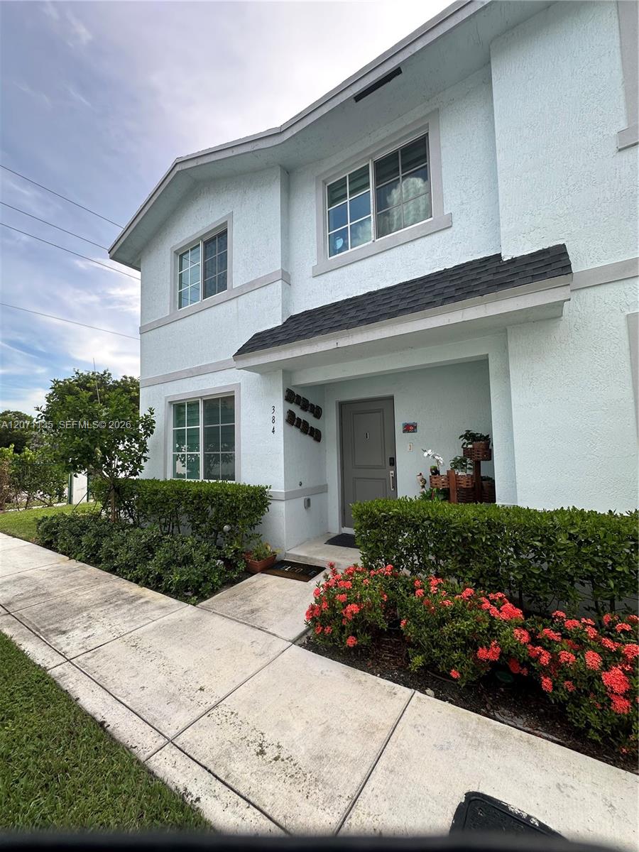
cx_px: 320
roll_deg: +0.6
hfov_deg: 85.7
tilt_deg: +4.3
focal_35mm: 14
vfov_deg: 102.1
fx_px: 345
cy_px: 426
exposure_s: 1/259
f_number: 2.2
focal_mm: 2.22
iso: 40
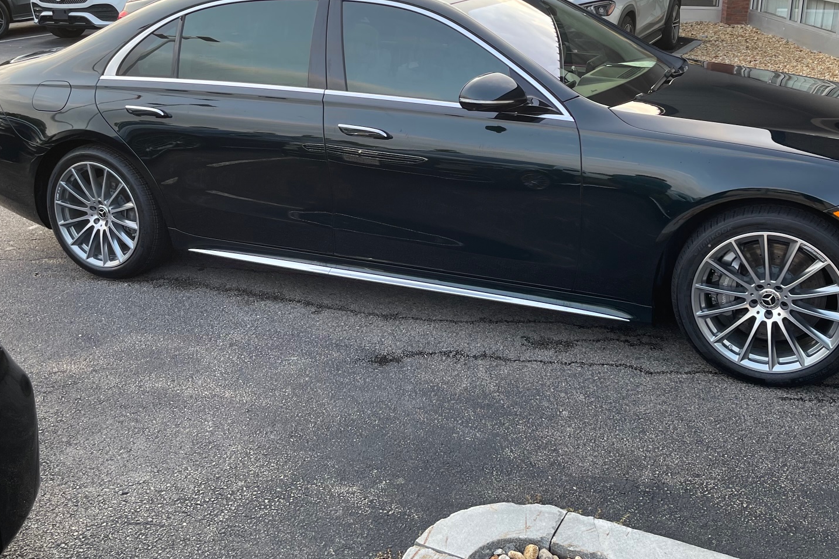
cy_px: 178
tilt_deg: -14.3
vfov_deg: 34.6
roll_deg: -1.9
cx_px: 459
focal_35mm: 38
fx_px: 885
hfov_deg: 50.6
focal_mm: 5.1
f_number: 1.6
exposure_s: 1/251
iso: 32
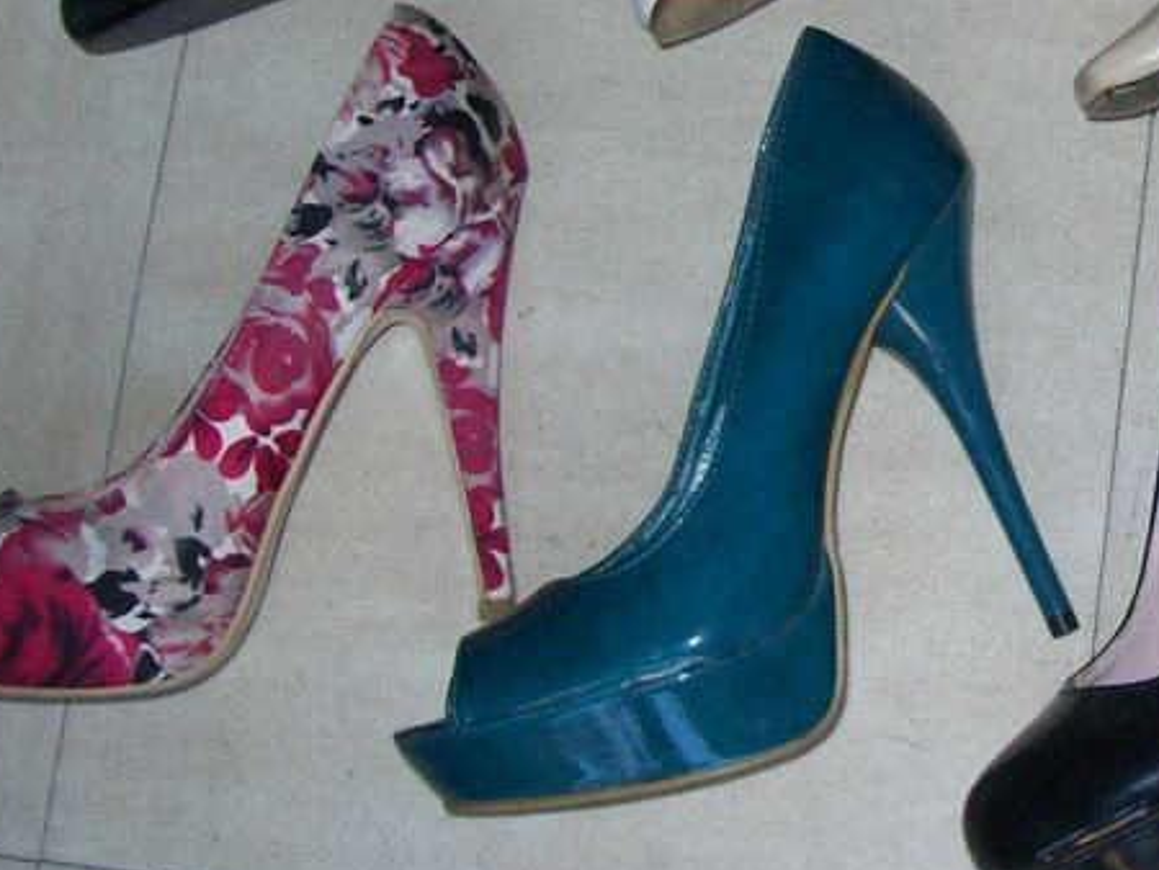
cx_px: 1084
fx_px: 2680
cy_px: 180
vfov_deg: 18.3
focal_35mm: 80
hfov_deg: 23.6
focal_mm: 6
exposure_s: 1/64
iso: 80
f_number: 2.7
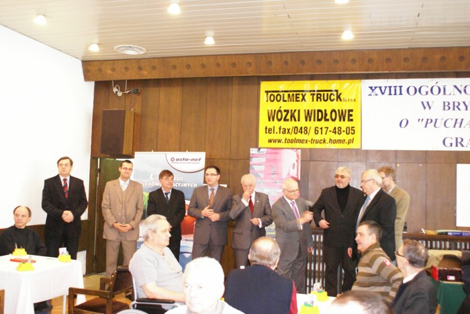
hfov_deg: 53.1
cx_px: 235
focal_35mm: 36
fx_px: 470
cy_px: 157
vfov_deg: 36.9
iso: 1600
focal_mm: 24
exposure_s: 1/15
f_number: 4.5
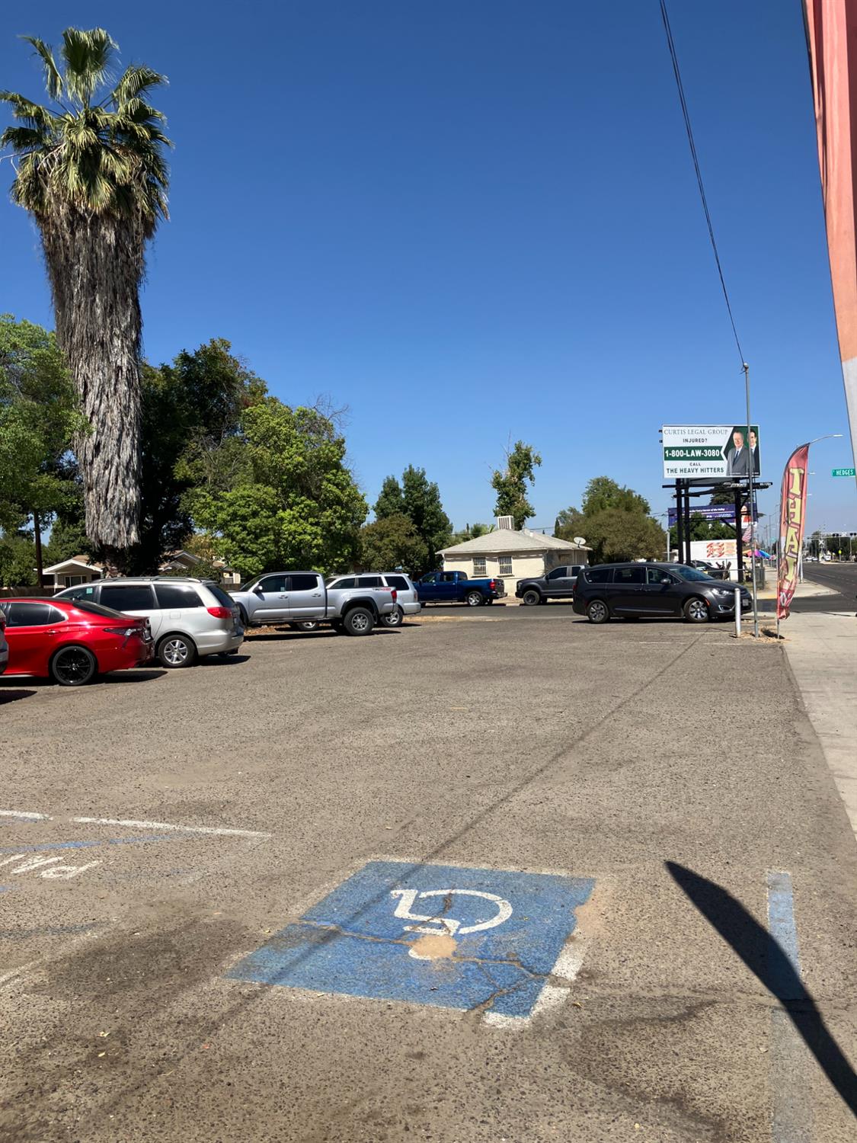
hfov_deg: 49.7
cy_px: 572
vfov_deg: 63.4
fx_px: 924
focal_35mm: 28
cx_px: 428
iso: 32
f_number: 1.8
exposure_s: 1/2433
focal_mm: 3.99
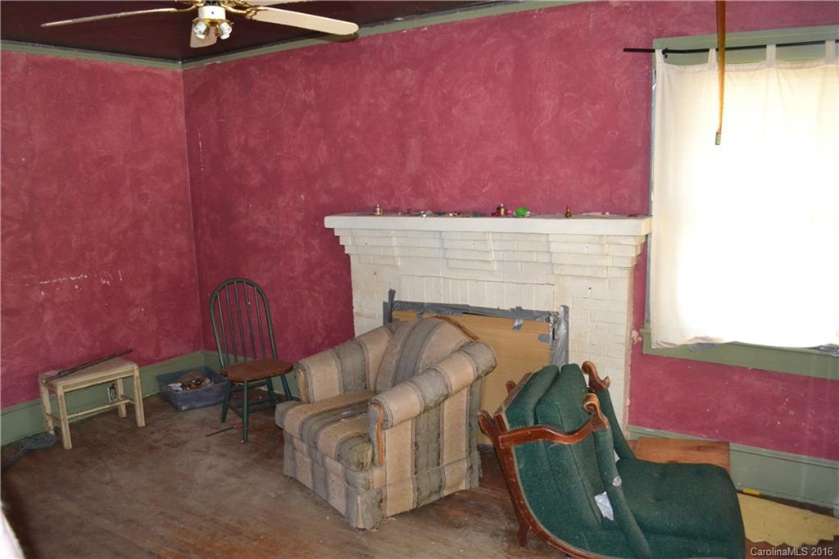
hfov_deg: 67.4
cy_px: 280
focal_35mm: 27
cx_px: 420
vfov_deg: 47.9
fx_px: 629
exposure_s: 1/60
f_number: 3.5
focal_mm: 18
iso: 2200
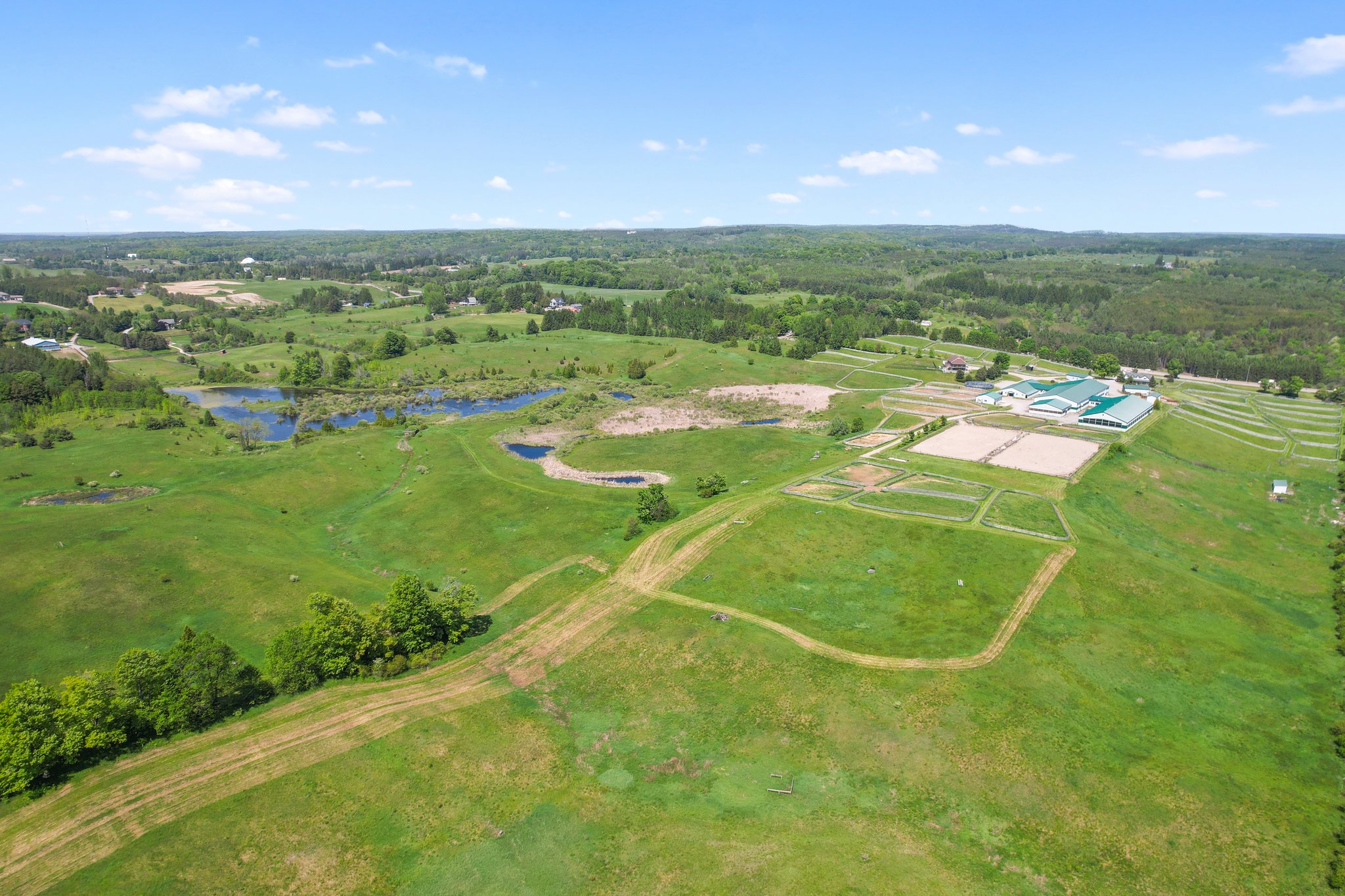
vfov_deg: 57.2
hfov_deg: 78.6
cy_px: 448
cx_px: 672
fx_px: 822
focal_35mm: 22
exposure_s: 1/2000
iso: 100
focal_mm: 8.38
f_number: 2.8
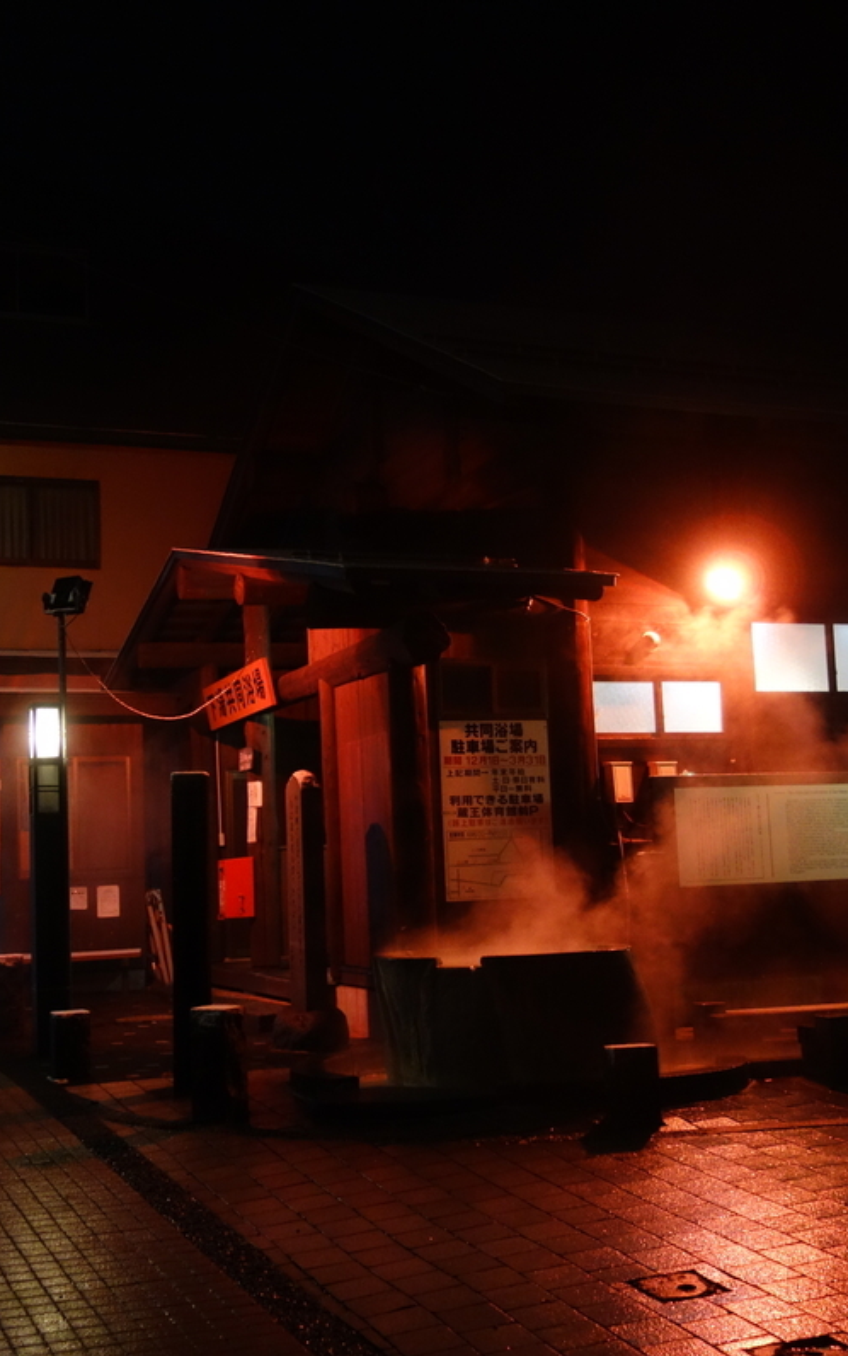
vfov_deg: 46.2
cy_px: 678
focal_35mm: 43
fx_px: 1589
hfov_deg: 29.9
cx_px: 431
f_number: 1.8
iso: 800
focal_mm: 10.4
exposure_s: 1/30
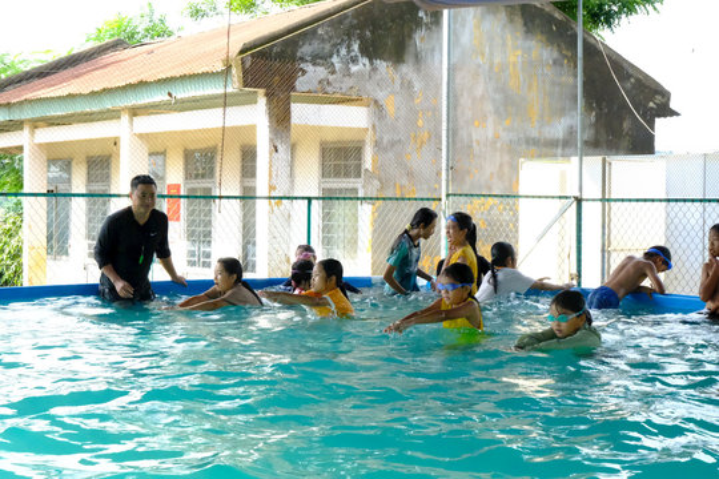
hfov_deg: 40.3
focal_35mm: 49
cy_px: 240
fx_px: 979
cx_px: 360
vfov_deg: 27.5
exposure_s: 1/2500
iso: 12800
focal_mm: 32.5
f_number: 9
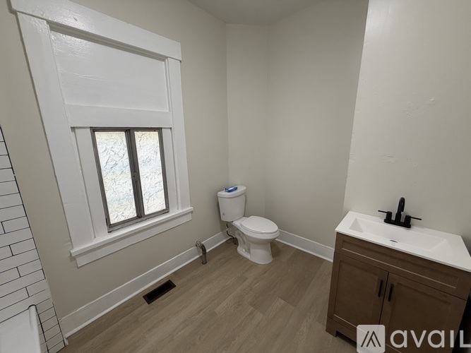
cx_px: 236
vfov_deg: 85.7
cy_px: 176
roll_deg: +0.7
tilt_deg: -12.8
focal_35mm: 14
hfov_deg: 102.1
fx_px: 190
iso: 160
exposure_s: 1/60
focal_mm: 2.22
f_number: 2.2
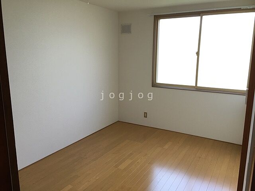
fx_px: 214
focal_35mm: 29
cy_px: 96
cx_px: 128
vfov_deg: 48.2
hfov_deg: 61.7
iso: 40
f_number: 2.2
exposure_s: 1/100
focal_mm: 4.15
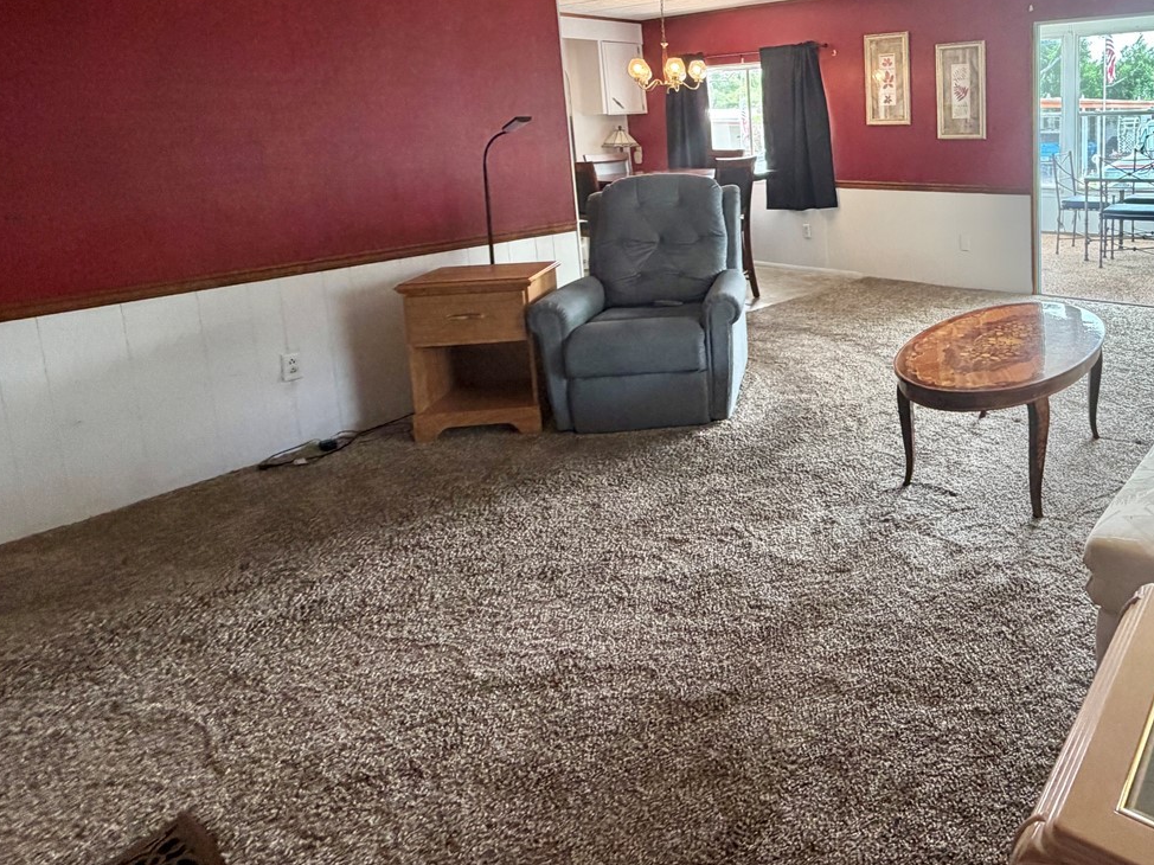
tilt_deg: -7.6
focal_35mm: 23
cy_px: 220
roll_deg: +1.7
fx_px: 767
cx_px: 897
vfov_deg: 56.1
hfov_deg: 68.0
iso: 200
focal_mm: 2.22
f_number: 2.2
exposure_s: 1/120
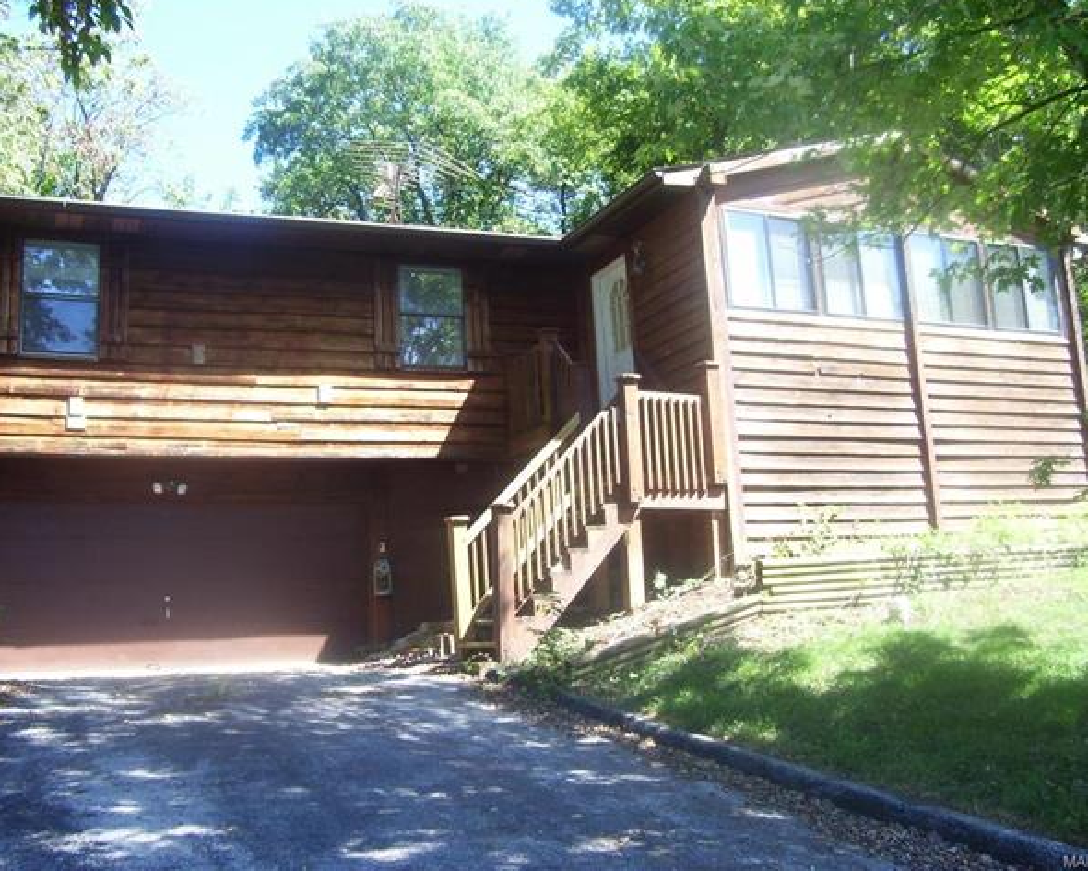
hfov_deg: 50.3
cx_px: 527
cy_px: 430
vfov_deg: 41.2
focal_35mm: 36
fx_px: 1159
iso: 100
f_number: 2.7
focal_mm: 5.6
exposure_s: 1/250
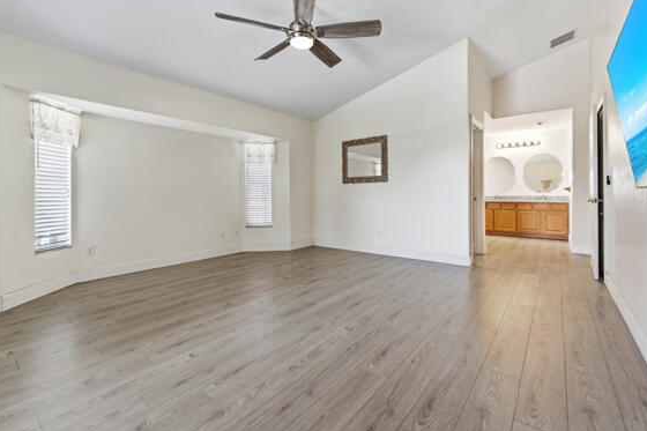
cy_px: 203
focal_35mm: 15
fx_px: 269
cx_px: 342
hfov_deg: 100.3
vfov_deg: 77.2
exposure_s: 1/2.5
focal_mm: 14
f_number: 9
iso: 250
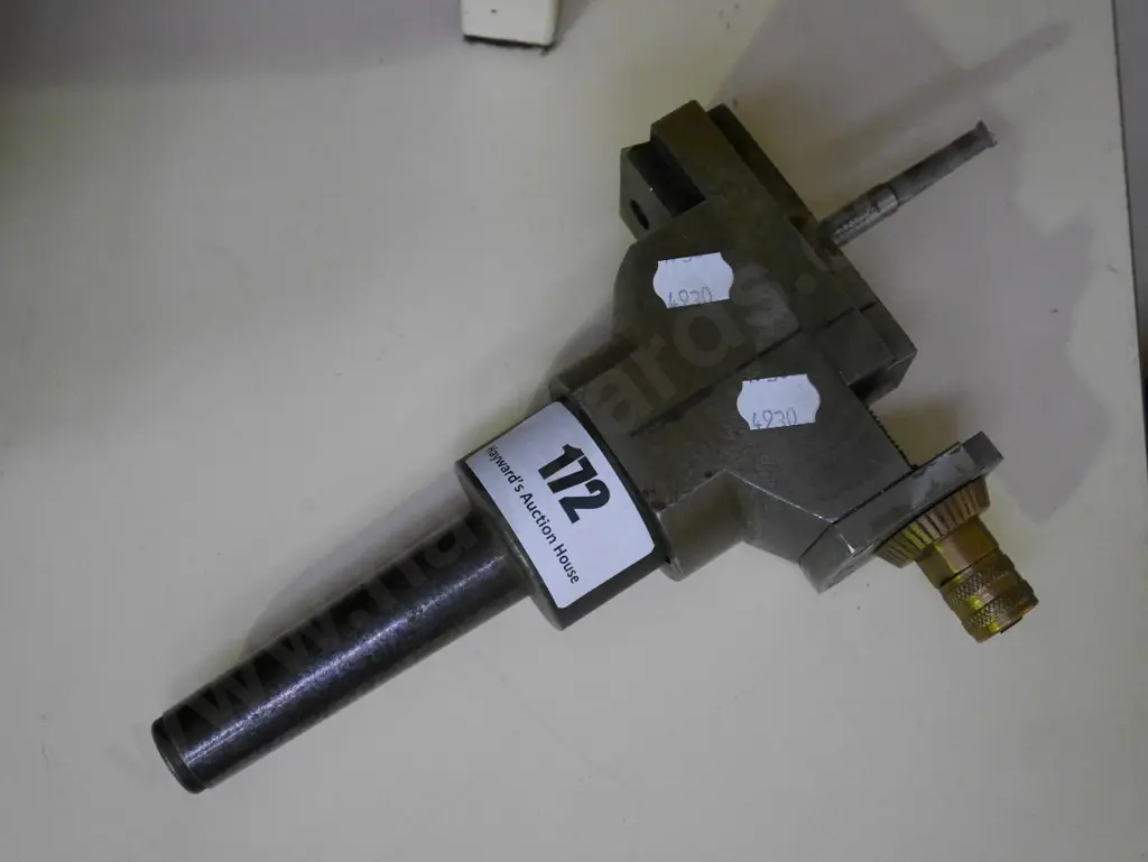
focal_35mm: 44
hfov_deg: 42.9
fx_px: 1460
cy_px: 431
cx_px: 574
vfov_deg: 32.9
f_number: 4.8
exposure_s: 1/40
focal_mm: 22
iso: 3200
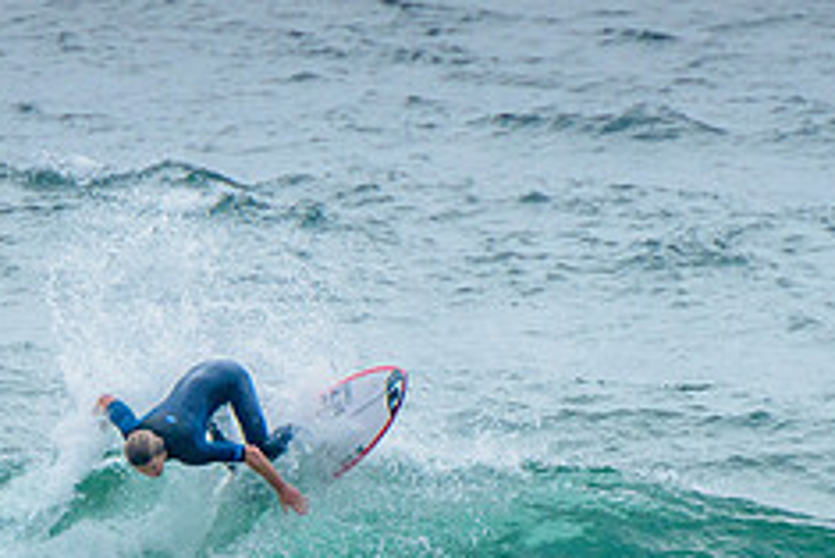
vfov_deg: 1.1
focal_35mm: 1208
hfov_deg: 1.7
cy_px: 585
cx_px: 306
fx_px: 28035
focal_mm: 400
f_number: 8
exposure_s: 1/1600
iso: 500
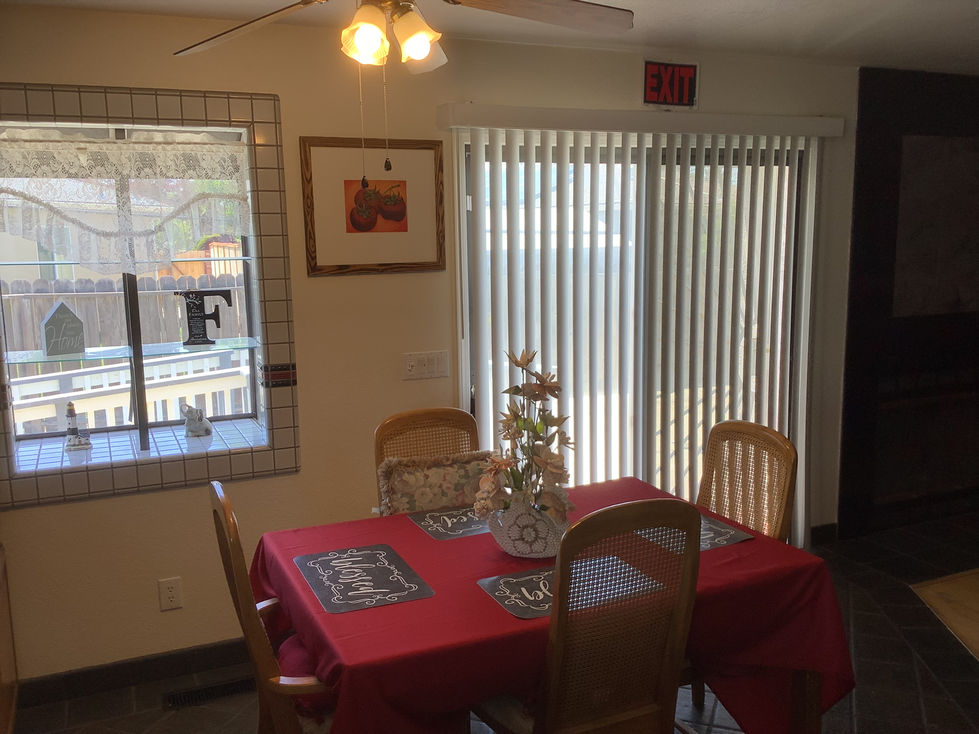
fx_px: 877
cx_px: 490
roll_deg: +2.9
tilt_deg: -10.7
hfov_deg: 58.4
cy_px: 367
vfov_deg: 45.4
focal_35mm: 31
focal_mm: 3.3
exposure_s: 1/120
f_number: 2.4
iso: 50
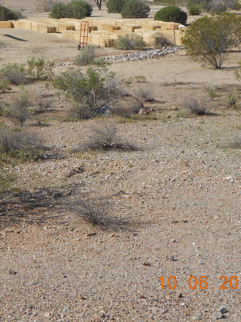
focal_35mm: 108
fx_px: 1002
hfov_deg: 13.7
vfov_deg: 18.2
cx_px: 78
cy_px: 120
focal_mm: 11.3
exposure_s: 1/500
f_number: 5.6
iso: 80
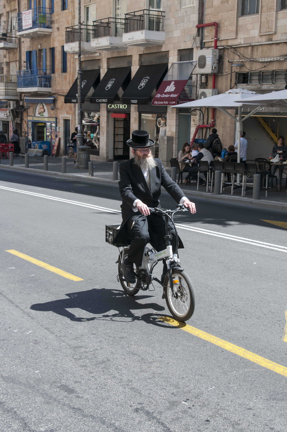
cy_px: 216
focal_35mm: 52
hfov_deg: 25.7
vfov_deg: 37.9
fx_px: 629
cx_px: 144
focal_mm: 35
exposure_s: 1/200
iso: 200
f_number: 7.1
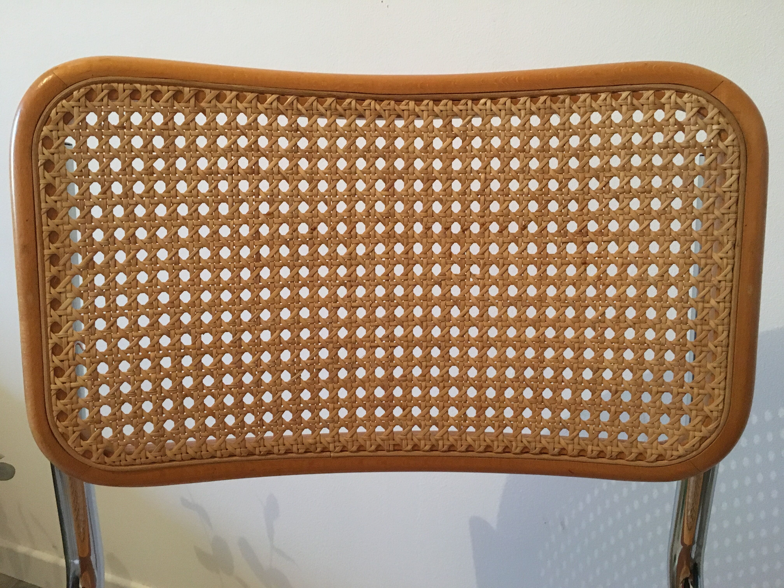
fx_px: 657
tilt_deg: -17.7
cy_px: 294
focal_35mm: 29
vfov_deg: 48.2
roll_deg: -0.6
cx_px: 392
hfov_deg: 61.7
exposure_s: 1/25
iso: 200
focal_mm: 4.15
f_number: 2.2
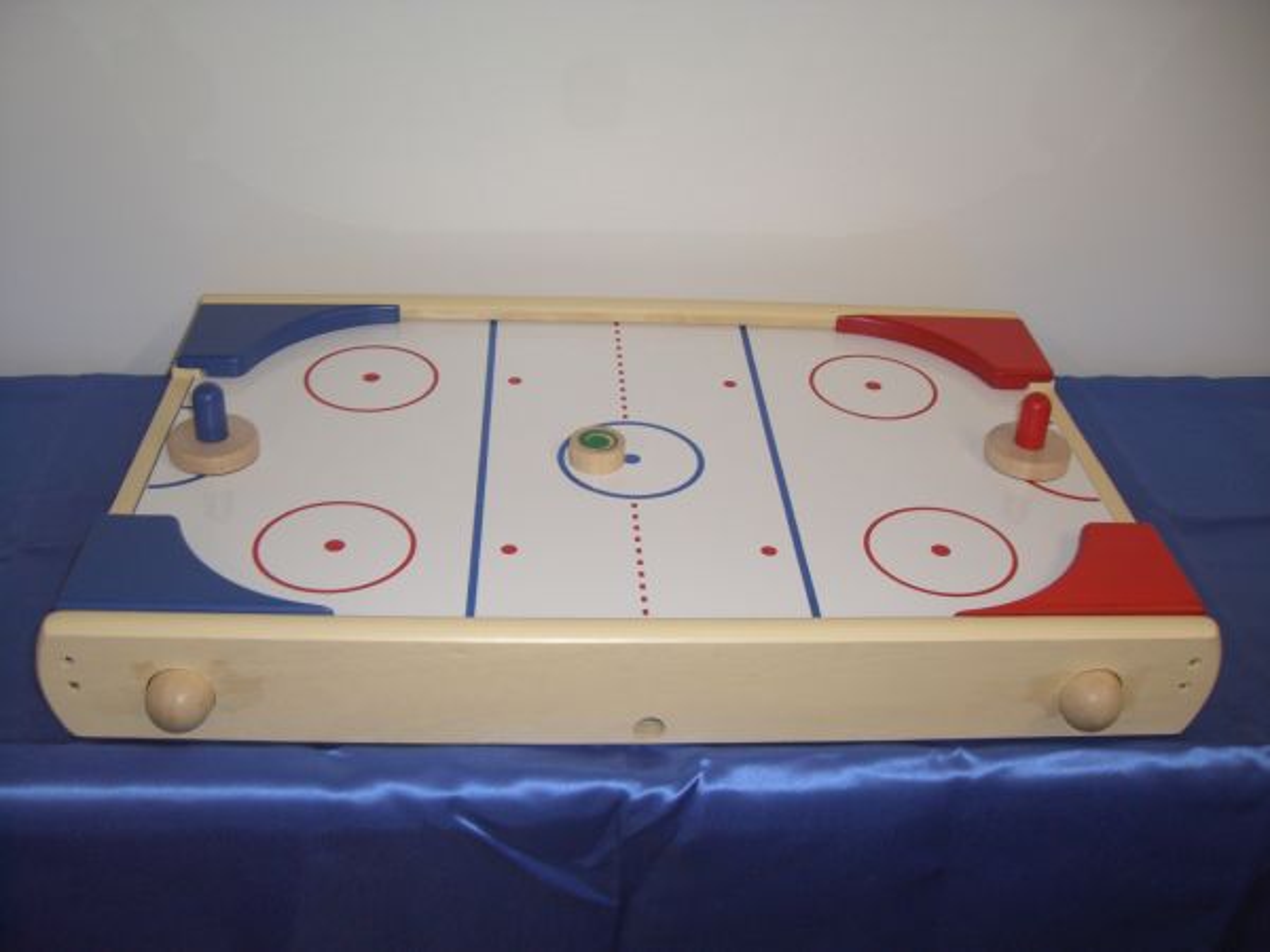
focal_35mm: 38
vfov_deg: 37.7
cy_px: 476
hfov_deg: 49.0
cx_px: 635
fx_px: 1394
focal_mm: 6.2
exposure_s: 1/80
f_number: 2.7
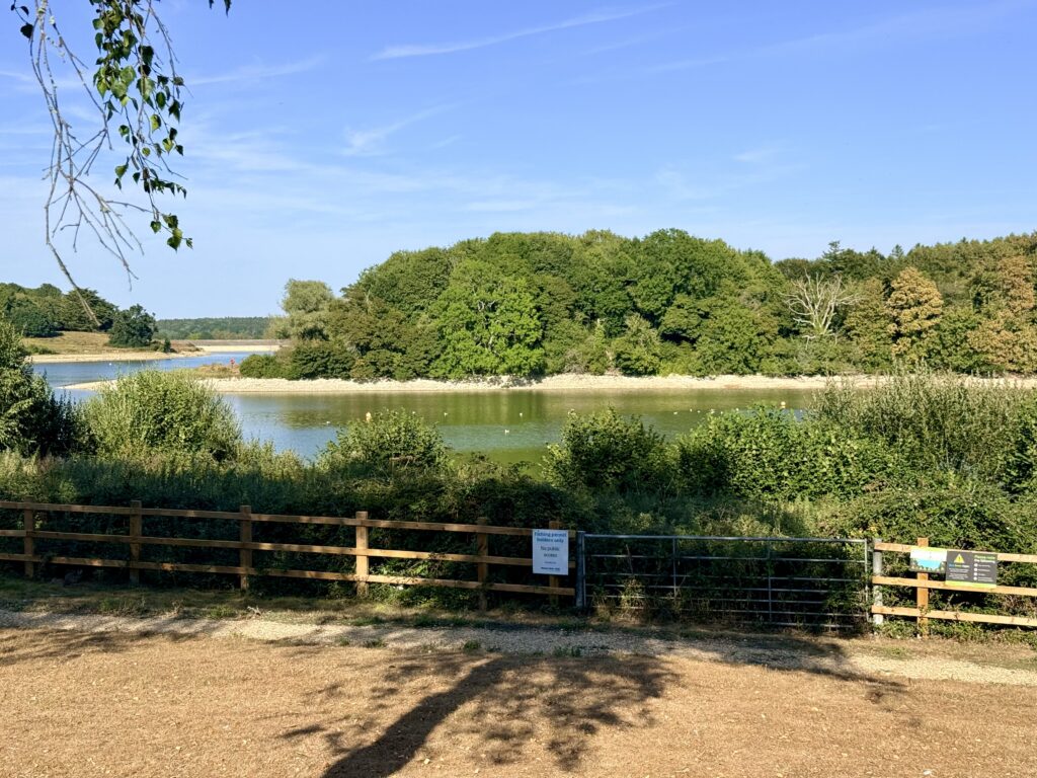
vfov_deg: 30.3
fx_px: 1438
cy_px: 389
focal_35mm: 48
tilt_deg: -1.8
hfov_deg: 39.7
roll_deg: +0.6
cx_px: 518
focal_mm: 6.76
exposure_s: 1/4878
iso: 64
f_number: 1.78
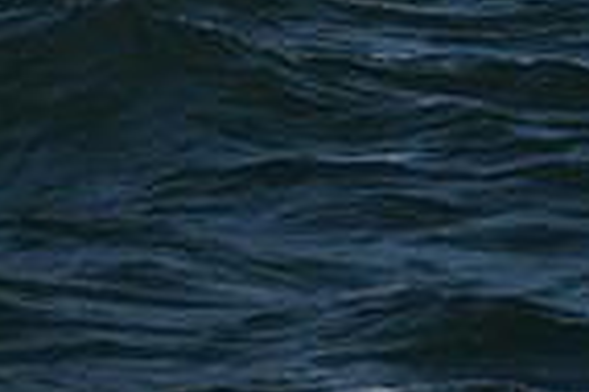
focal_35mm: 284
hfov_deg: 7.2
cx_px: -6
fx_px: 4641
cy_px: -796
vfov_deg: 4.6
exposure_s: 1/800
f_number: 6.3
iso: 250
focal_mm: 70
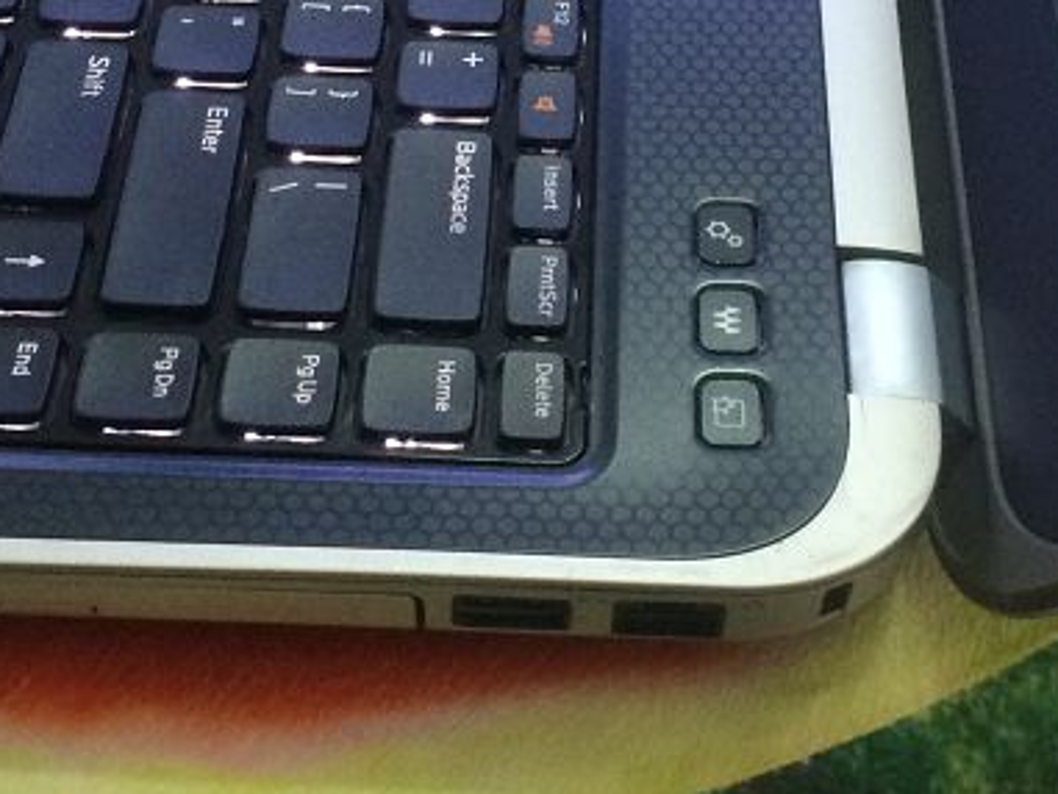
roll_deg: -6.3
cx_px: 741
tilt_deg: -42.5
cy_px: 44
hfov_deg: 24.8
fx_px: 2385
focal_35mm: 78
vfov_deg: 18.5
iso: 200
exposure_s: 1/33
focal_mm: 4.15
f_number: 2.2
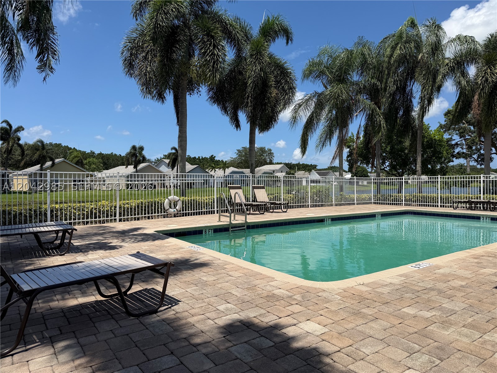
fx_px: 345
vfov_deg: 56.8
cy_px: 186
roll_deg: +0.3
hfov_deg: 71.6
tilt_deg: -0.6
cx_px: 248
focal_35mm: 24
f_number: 1.78
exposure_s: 1/7353
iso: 80
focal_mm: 6.76
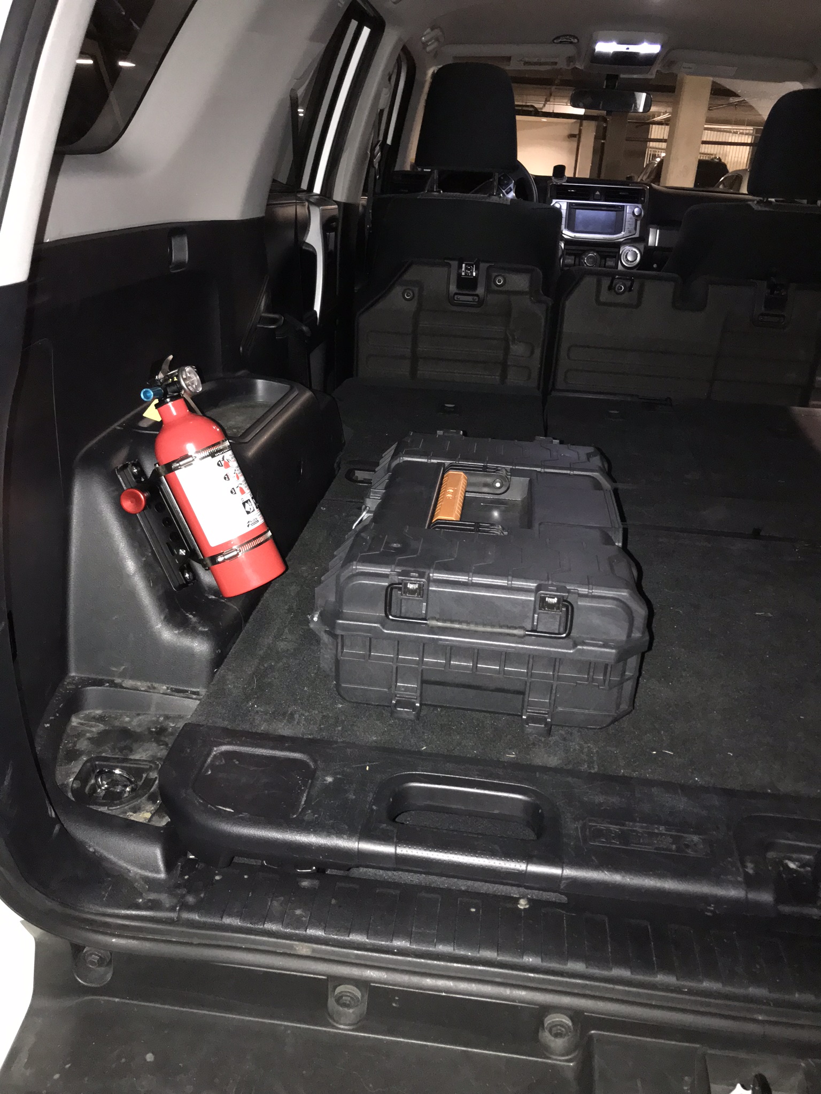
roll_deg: -3.1
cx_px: 410
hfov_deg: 49.7
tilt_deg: -23.7
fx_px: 885
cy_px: 547
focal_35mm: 28
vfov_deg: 63.4
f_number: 1.8
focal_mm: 3.99
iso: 160
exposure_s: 1/16
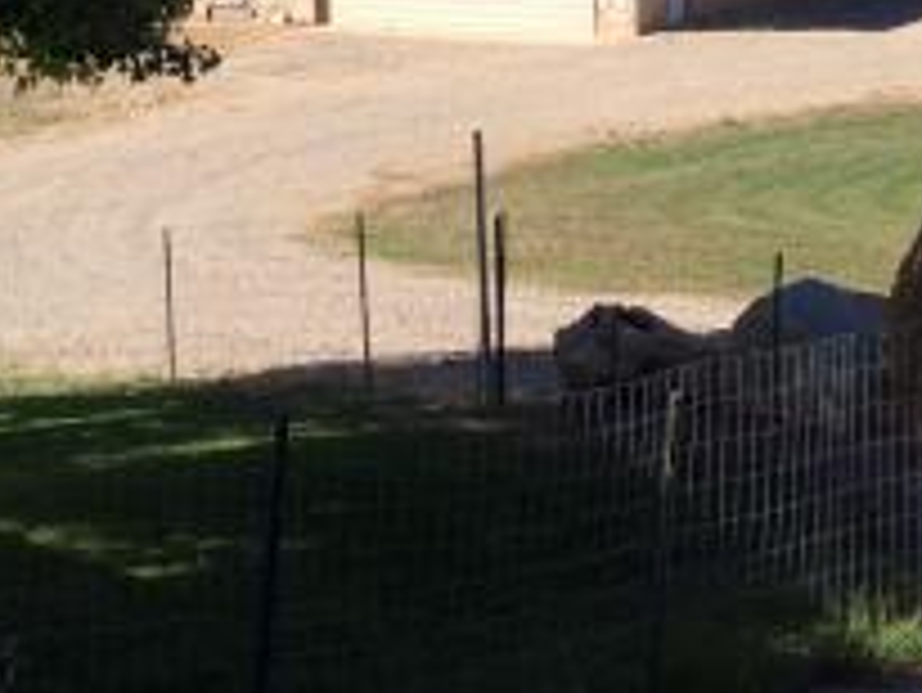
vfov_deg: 14.4
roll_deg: +1.4
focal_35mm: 100
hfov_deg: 19.6
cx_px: 306
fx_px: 2665
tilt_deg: -5.2
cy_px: -99
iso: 32
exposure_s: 1/937
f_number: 2.4
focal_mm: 3.3
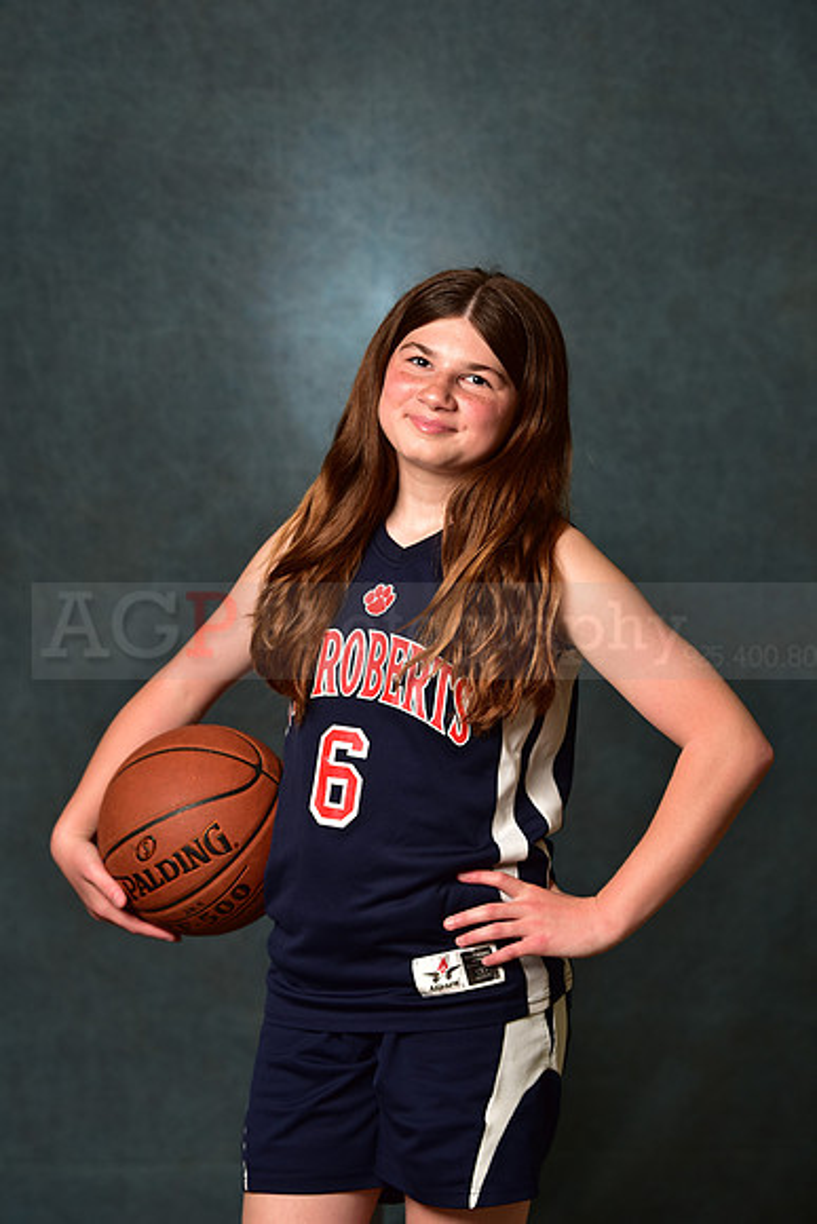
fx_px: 3402
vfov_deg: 20.4
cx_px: 408
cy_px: 612
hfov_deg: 13.7
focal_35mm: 100
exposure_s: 1/160
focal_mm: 100
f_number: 4.5
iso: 250
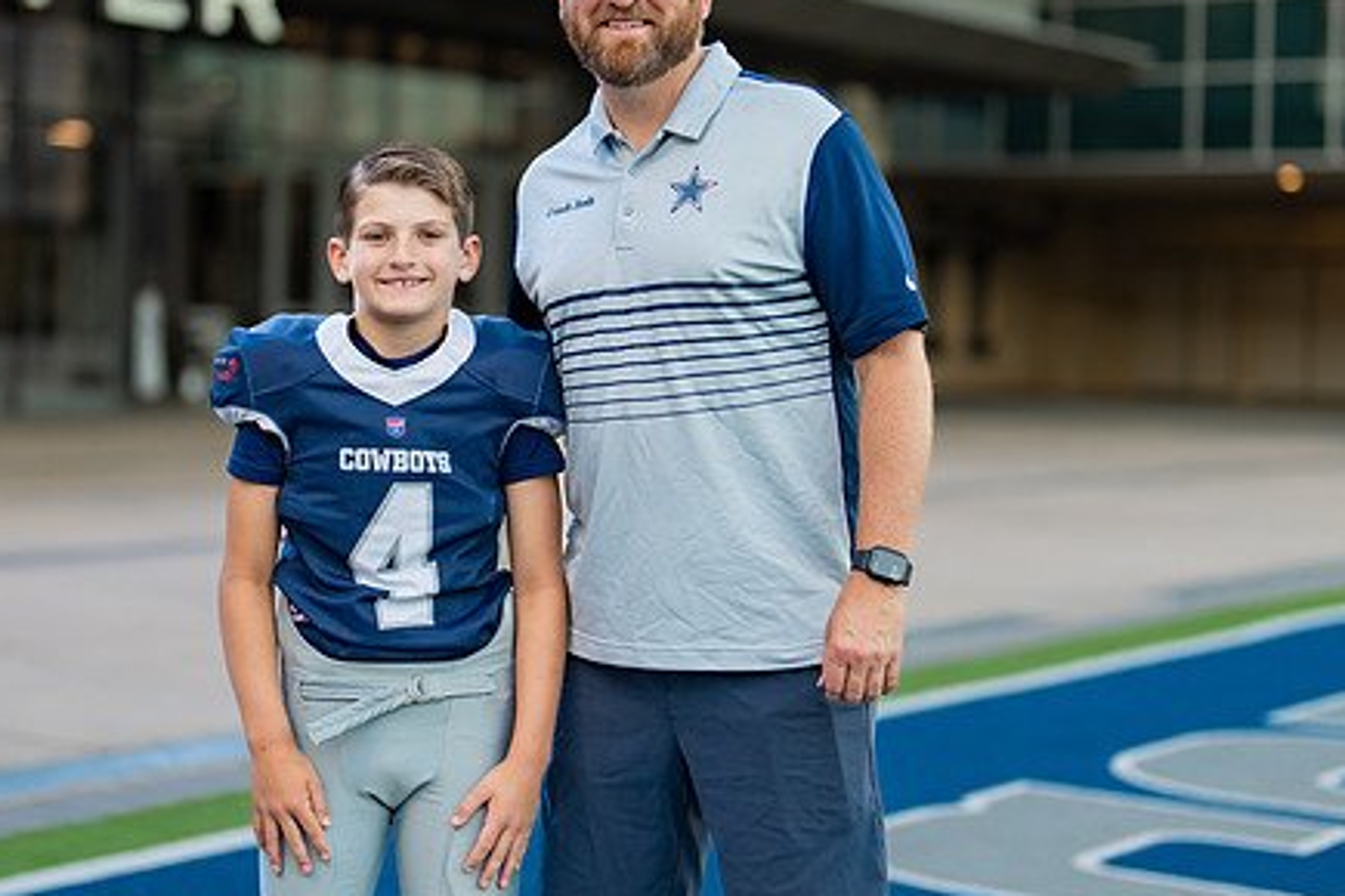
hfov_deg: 25.6
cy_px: 344
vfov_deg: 17.3
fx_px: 2951
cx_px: 564
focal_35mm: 79
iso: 100
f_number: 1.2
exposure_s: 1/400
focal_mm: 50
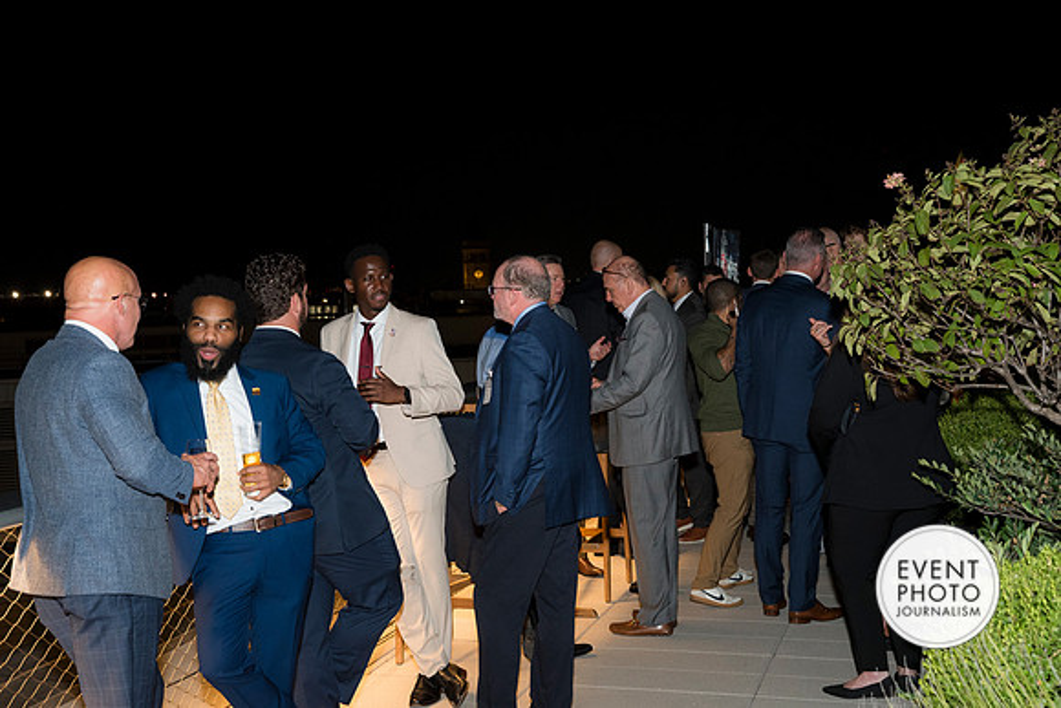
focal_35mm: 48
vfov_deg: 28.1
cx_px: 530
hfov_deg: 41.1
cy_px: 354
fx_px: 1415
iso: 1250
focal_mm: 48
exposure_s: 1/20
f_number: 5.6
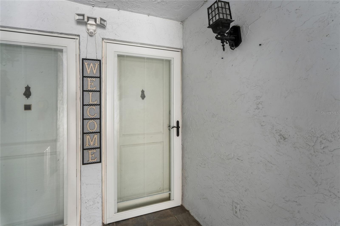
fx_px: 132
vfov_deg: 81.2
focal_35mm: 14
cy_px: 113
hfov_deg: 104.3
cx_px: 170
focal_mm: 14
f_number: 22
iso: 100
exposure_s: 13
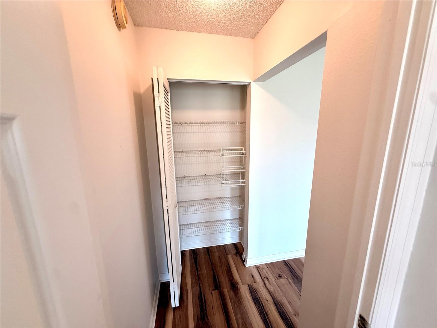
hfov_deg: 102.1
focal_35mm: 14
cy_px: 164
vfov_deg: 85.7
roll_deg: +0.6
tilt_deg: -8.6
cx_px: 218
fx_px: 177
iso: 160
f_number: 2.2
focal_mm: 2.22
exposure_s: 1/120
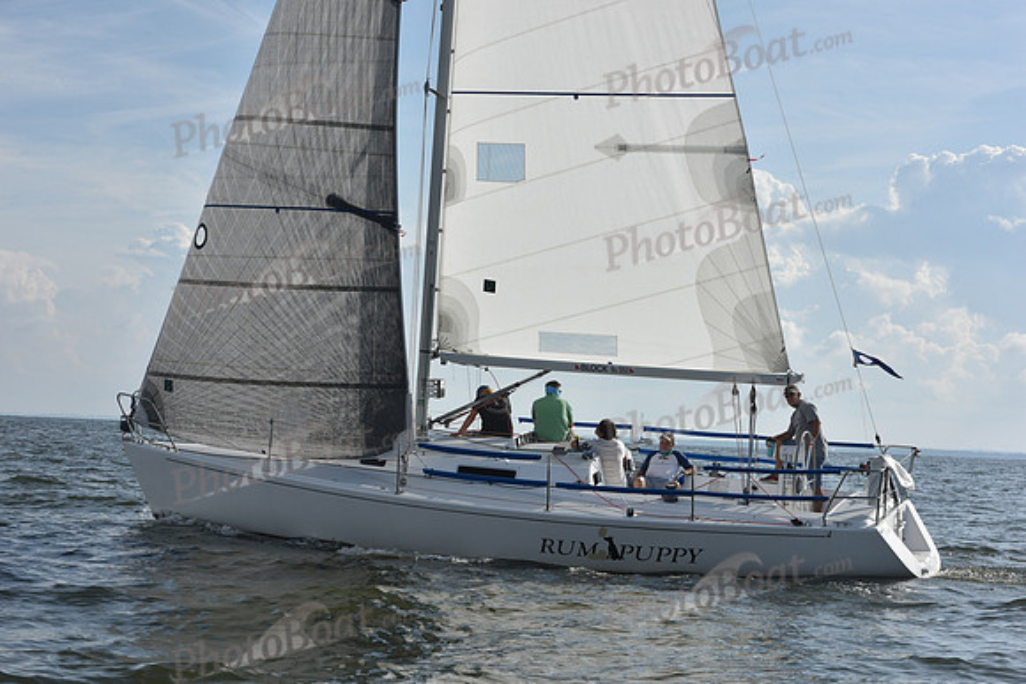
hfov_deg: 28.8
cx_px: 513
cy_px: 342
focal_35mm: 70
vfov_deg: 19.5
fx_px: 1995
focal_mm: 70
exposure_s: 1/1250
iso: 250
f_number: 10
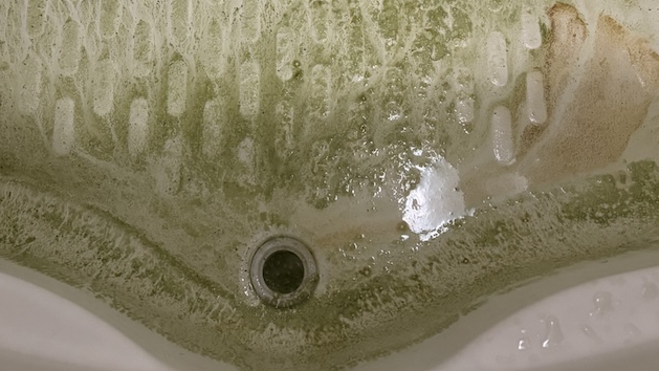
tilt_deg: -71.1
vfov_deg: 21.0
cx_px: 264
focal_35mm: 54
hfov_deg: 38.3
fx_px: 944
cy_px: -49
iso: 320
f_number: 1.6
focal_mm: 5.96
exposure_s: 1/50
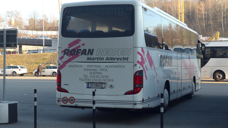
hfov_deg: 31.0
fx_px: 411
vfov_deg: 17.7
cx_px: 113
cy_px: 48
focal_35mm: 68
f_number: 3.7
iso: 80
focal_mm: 12.7
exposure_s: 1/160
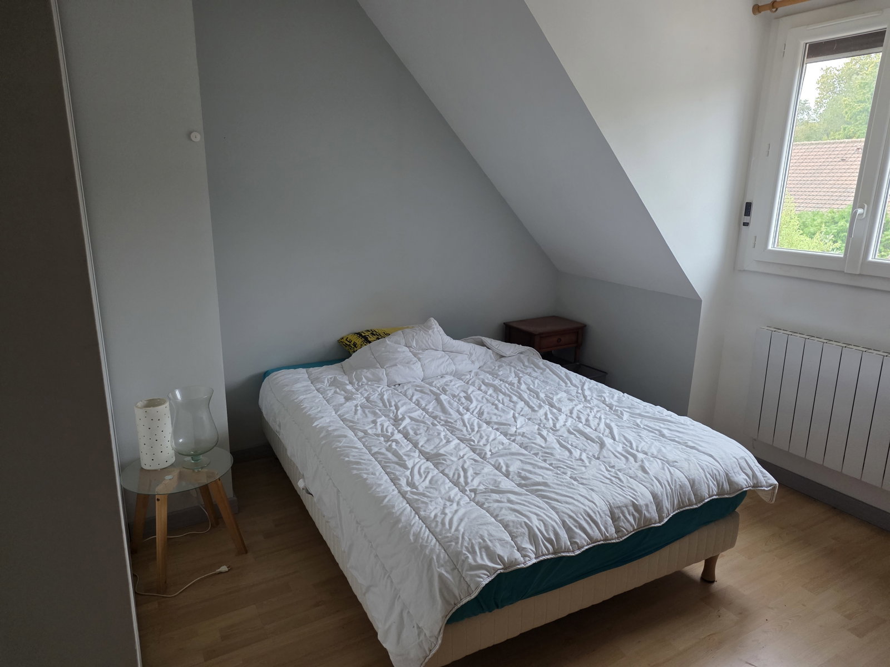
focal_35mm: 23
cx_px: 445
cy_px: 334
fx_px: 591
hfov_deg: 73.9
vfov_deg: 58.9
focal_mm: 6.25
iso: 500
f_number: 1.7
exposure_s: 1/100
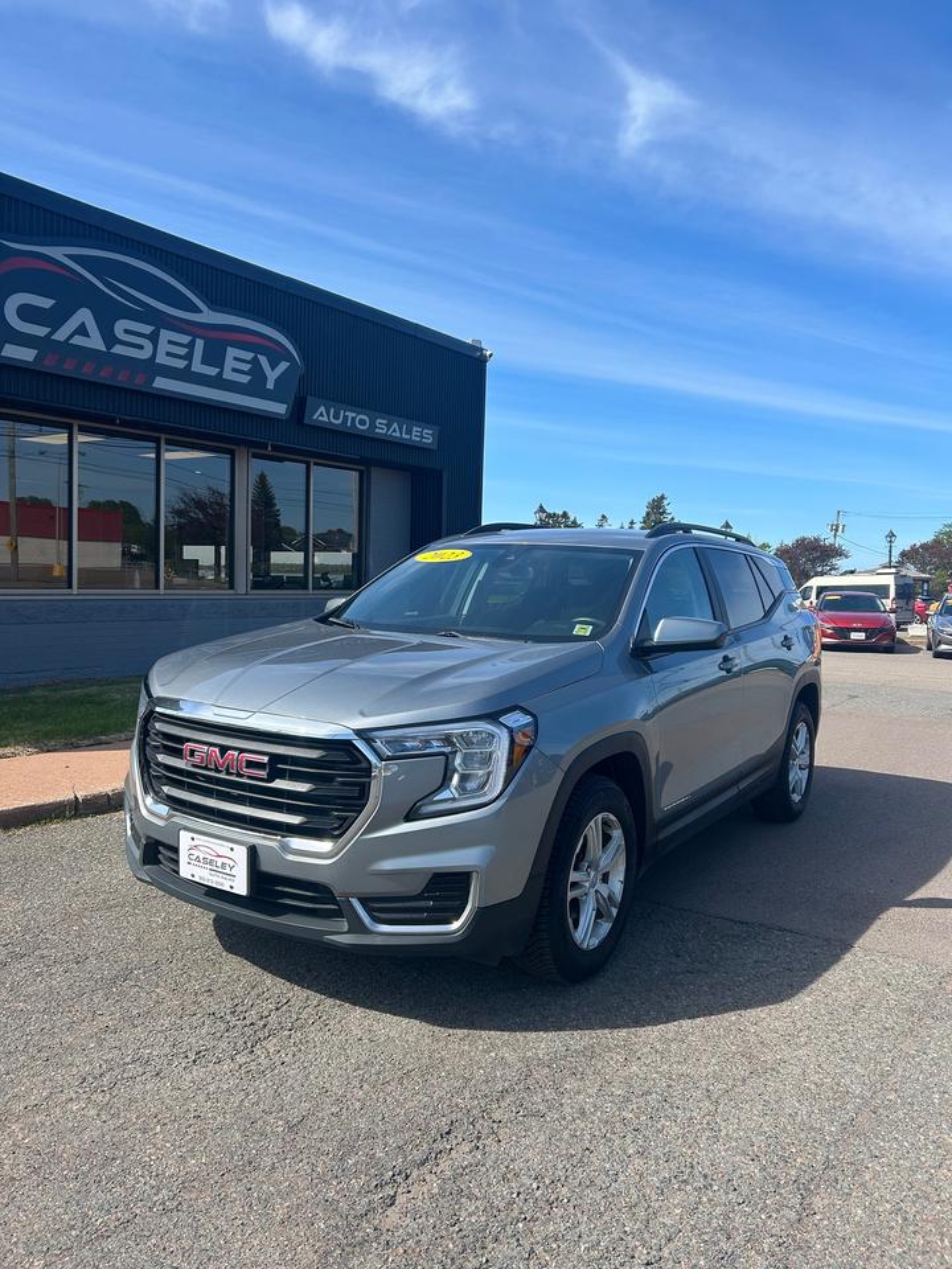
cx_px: 476
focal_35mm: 26
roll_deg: -1.2
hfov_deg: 53.1
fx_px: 953
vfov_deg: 67.3
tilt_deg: -2.0
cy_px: 634
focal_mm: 5.7
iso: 50
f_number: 1.5
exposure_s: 1/2762
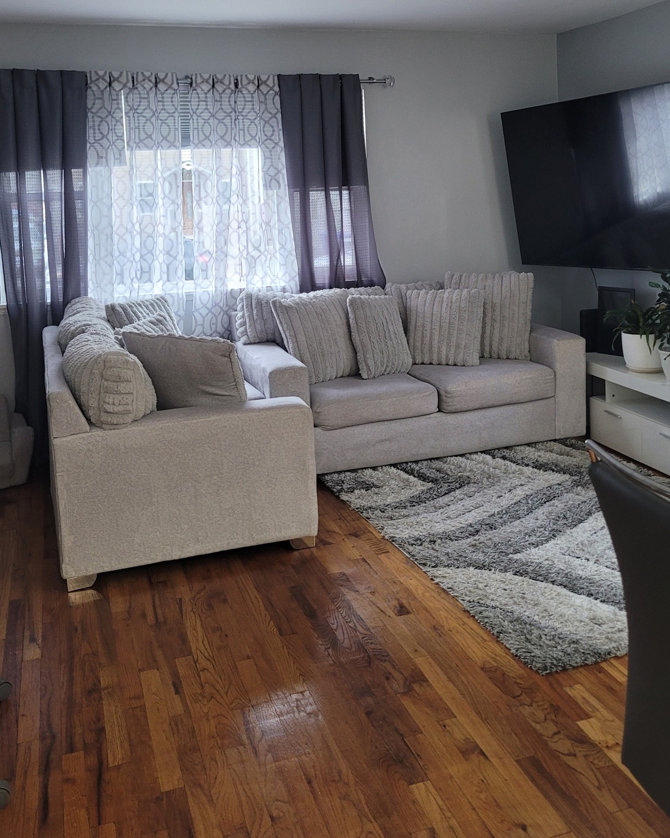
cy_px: 264
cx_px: 375
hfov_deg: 39.1
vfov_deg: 47.0
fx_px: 942
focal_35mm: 38
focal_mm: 5.4
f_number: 1.8
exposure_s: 1/40
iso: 200
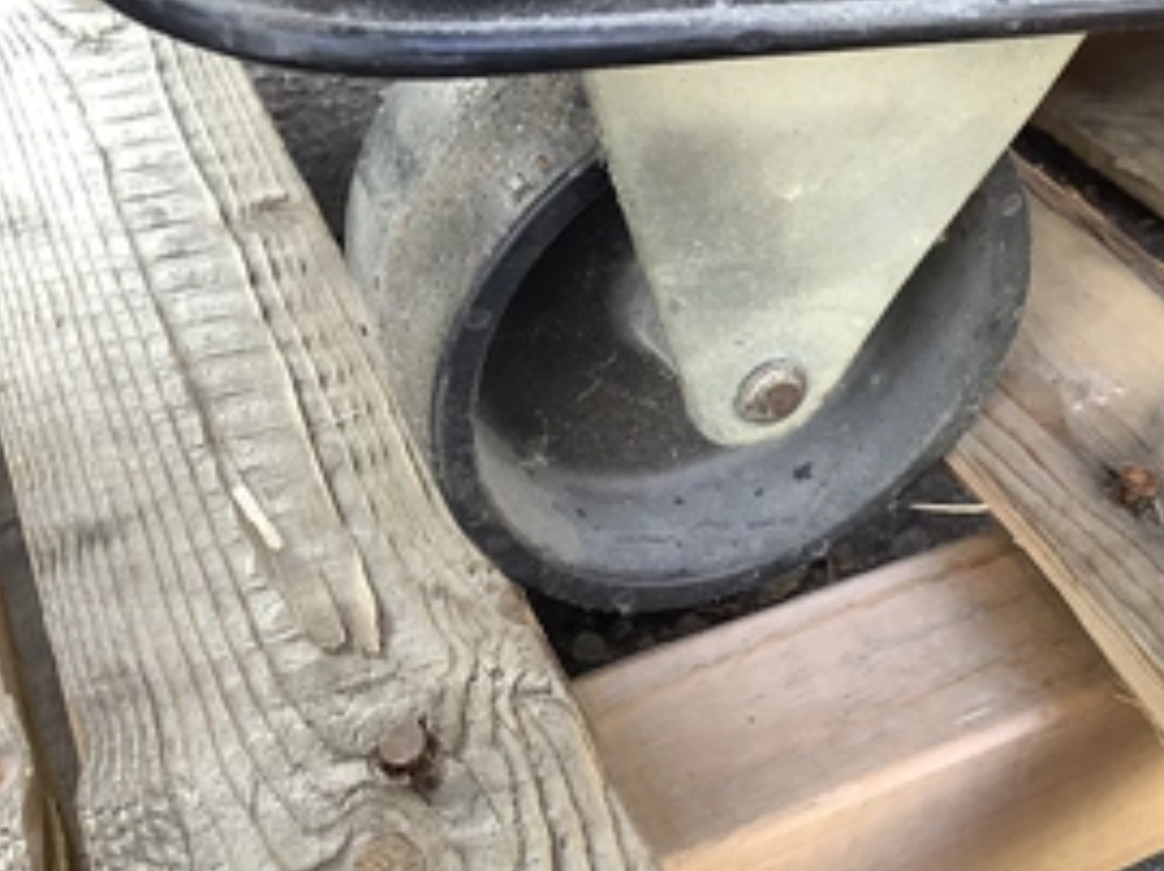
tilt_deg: -35.5
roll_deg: -1.2
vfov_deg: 31.0
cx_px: 673
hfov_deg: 41.2
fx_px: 1545
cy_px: 237
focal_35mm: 46
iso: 100
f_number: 2.4
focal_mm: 3.3
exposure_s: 1/120
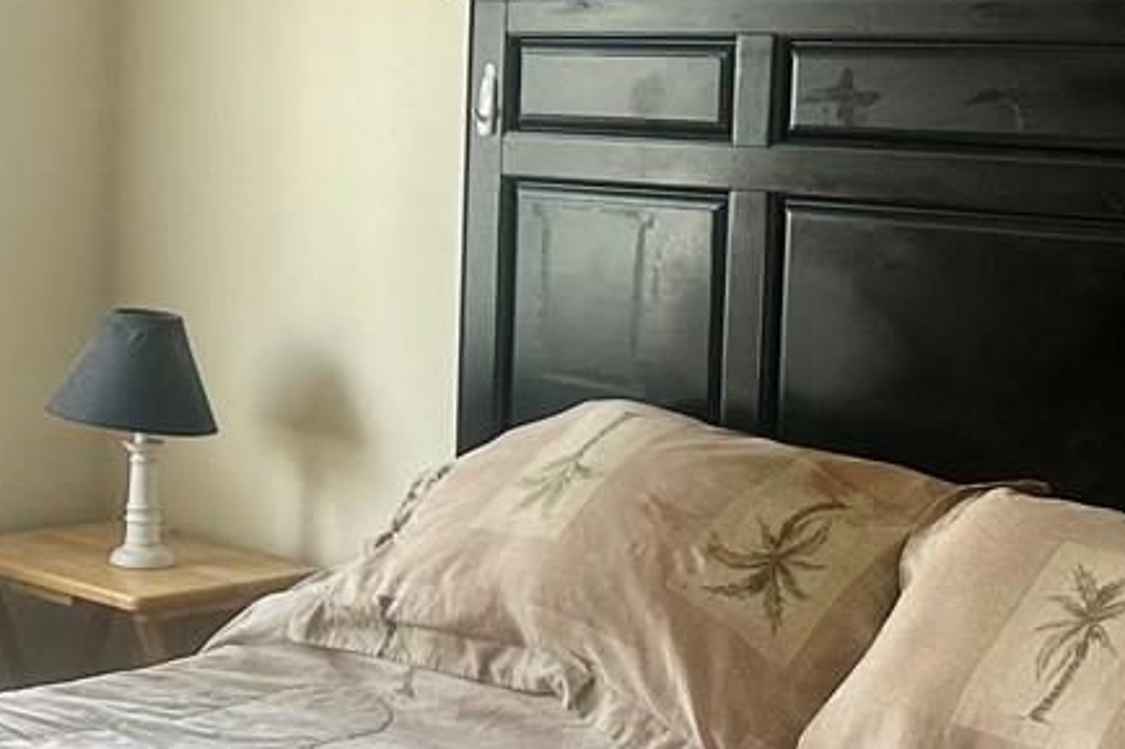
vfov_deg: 14.9
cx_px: -184
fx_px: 2874
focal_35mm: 92
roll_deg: -0.3
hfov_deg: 20.8
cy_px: 358
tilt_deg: -7.7
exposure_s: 1/120
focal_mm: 6.86
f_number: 1.78
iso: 160
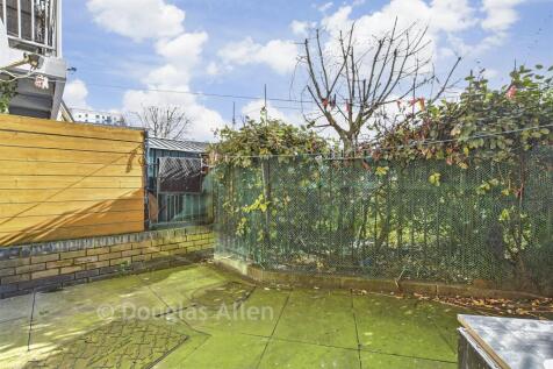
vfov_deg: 73.7
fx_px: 246
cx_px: 276
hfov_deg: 96.8
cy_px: 184
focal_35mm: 16
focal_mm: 11
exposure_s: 1/200
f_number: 7.1
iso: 400
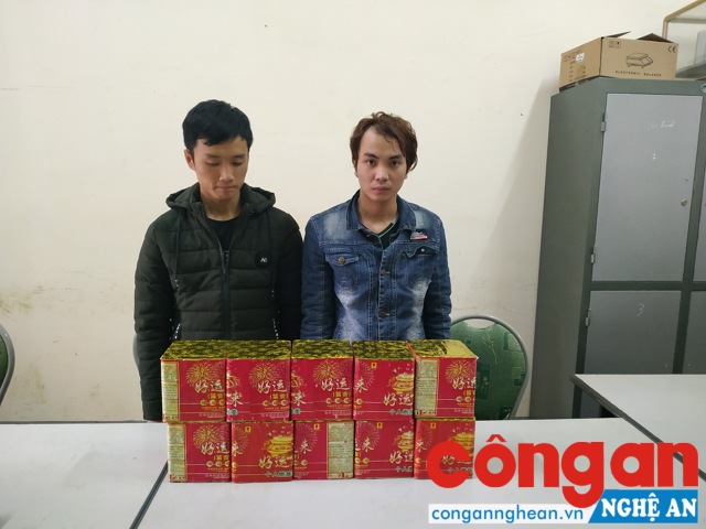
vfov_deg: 56.8
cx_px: 353
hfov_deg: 71.6
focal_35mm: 24
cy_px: 264
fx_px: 489
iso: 640
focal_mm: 3.94
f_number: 1.9
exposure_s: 1/20
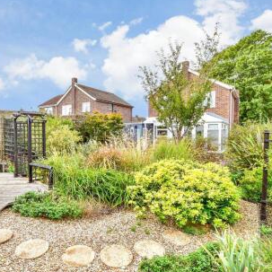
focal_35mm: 20
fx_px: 178
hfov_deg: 73.8
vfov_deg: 74.8
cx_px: 105
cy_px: 136
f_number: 8
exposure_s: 1/250
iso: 500
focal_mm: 10
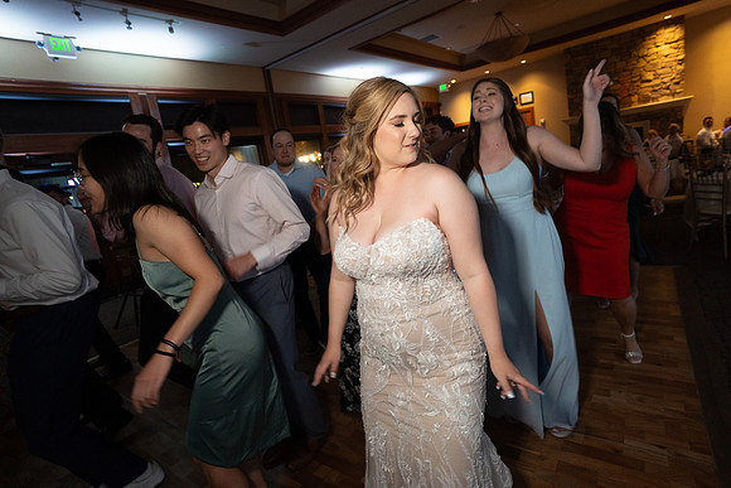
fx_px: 366
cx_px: 366
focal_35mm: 18
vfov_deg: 67.4
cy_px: 244
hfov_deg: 90.0
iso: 1600
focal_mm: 18
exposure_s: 1/80
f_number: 2.8
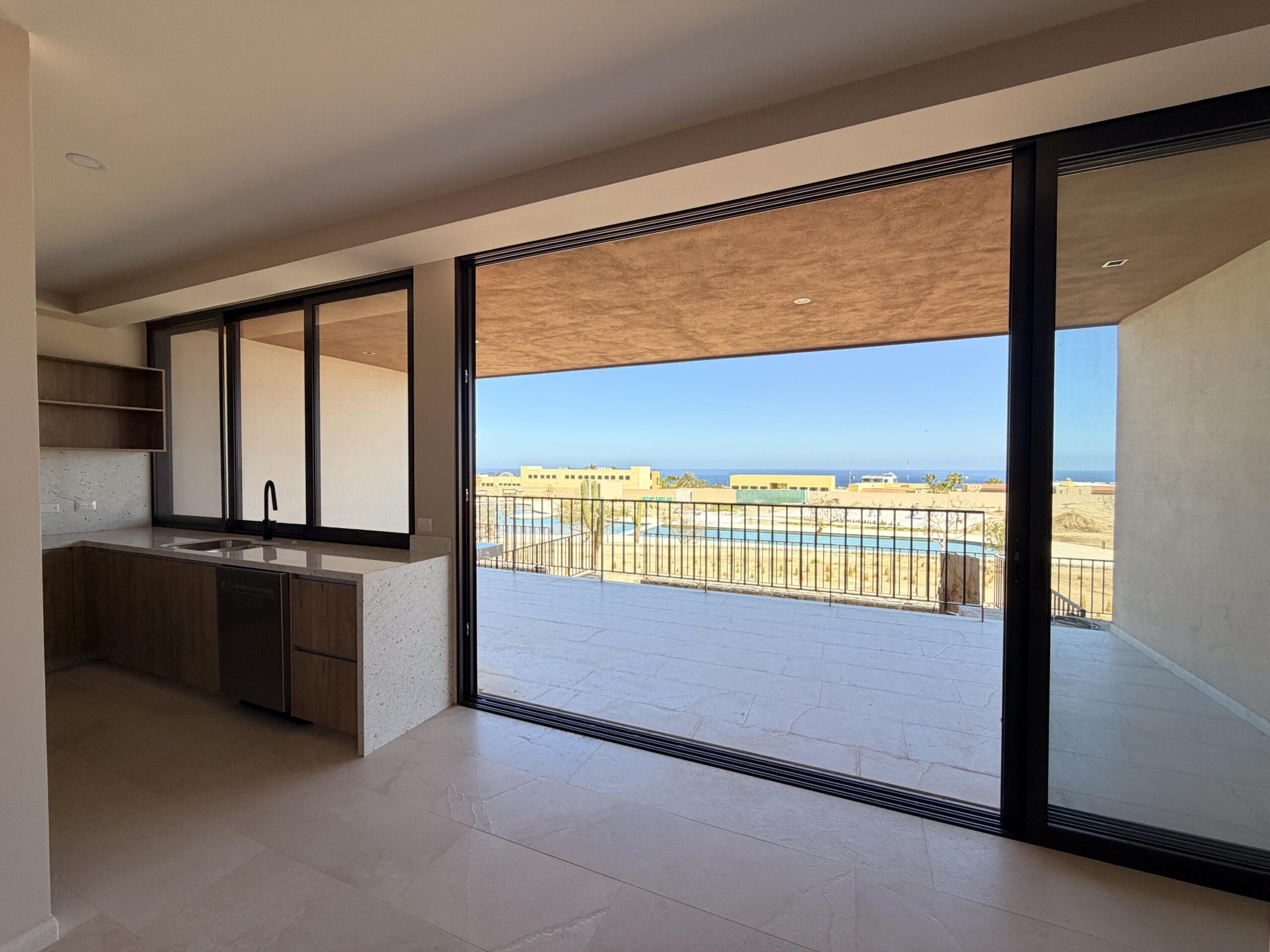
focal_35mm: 14
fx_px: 514
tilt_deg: -0.2
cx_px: 635
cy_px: 476
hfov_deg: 102.1
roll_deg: +0.9
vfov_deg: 85.7
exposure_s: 1/228
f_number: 2.2
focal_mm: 2.22
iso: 50
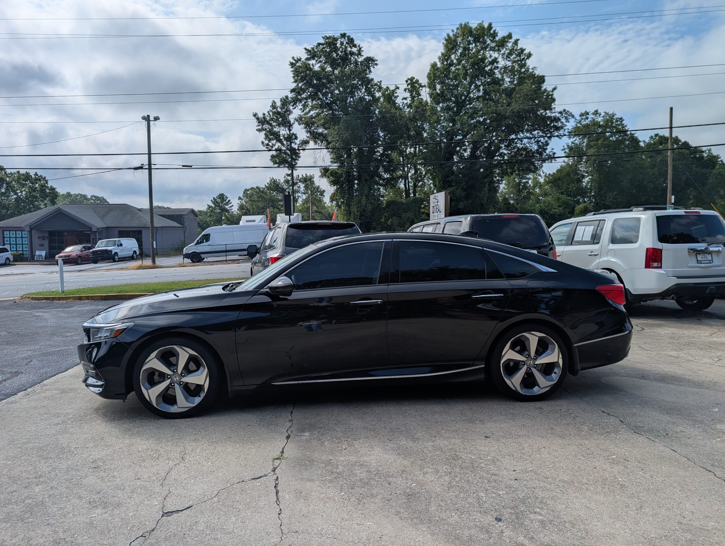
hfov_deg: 71.5
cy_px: 273
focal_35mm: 24
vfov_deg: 56.9
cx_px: 362
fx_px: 503
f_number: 1.68
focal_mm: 6.9
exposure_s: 1/2688
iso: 20
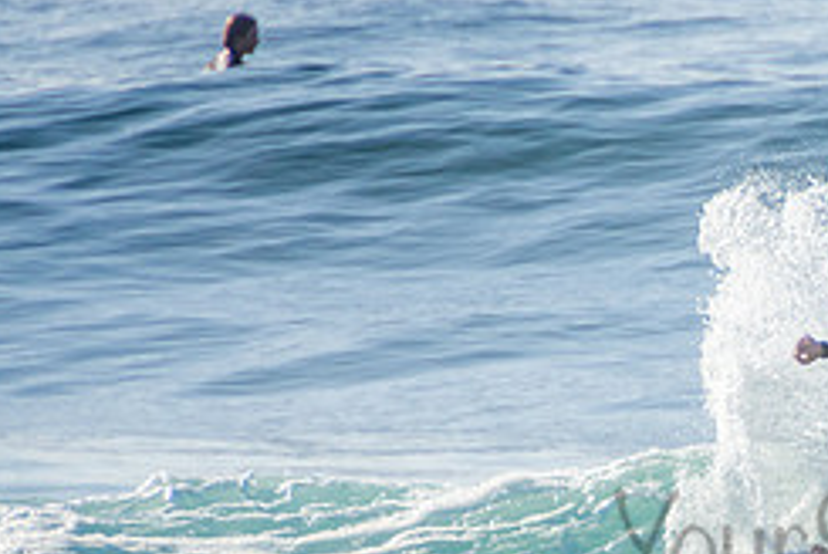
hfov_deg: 1.5
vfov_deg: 1.0
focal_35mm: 1418
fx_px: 32652
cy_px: 512
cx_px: 963
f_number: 5.6
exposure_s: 1/2000
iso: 200
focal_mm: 400
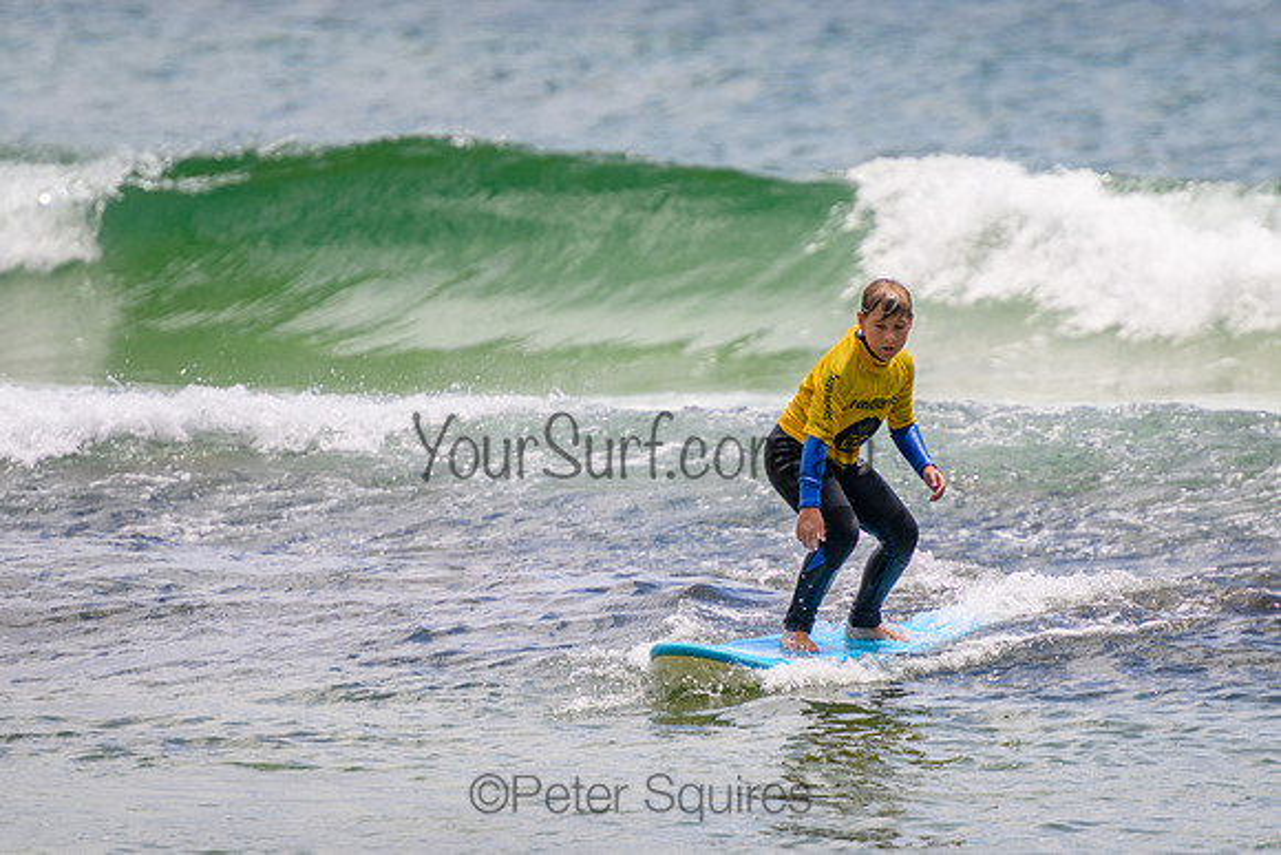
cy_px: 463
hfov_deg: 3.7
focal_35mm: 550
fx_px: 19570
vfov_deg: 2.5
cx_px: 696
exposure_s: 1/2000
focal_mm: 400
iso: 250
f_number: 5.6
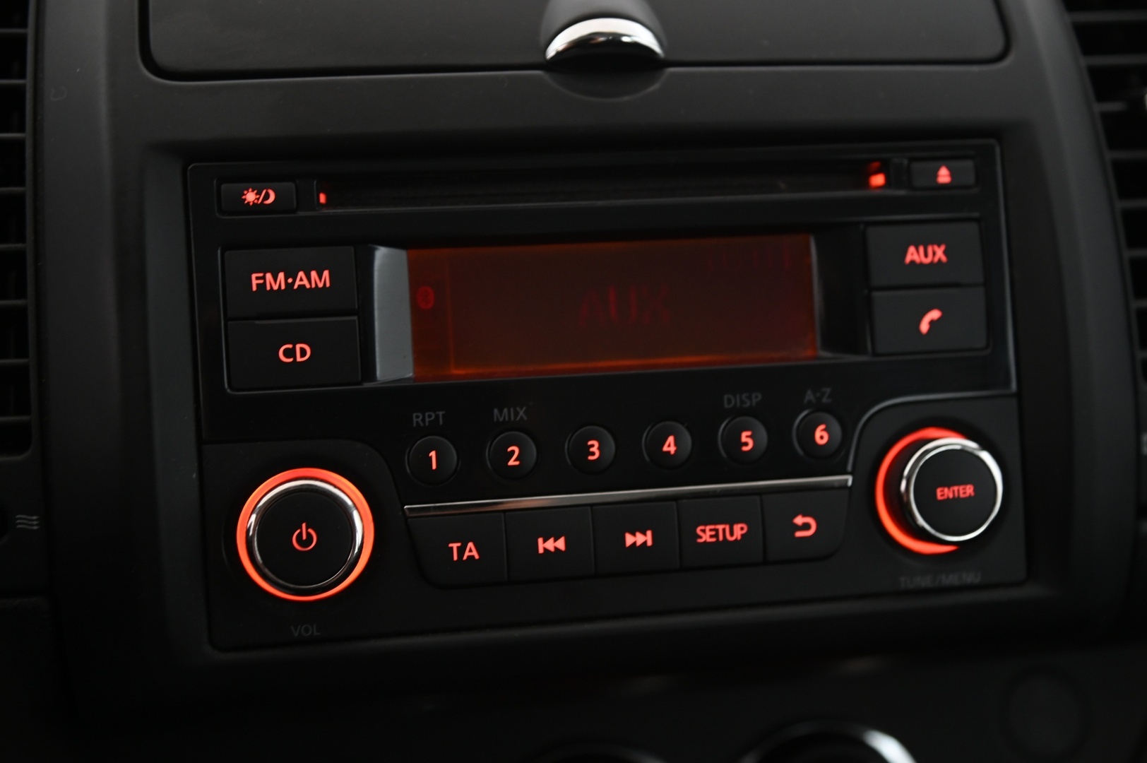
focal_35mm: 52
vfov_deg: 25.9
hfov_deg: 38.2
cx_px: 574
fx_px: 1655
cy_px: 382
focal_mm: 52
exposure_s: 1/25
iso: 2000
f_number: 4
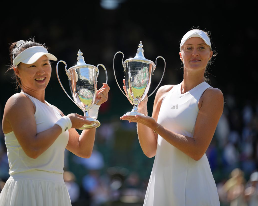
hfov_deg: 11.4
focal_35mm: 170
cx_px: 119
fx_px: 1298
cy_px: 103
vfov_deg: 9.1
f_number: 2
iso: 100
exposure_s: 1/2500
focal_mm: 150
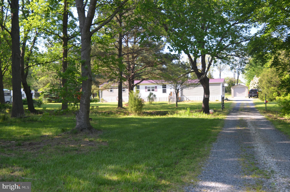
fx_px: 350
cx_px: 145
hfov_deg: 45.0
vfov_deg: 30.7
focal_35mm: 44
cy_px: 96
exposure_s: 1/100
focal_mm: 29
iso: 400
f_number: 5.6
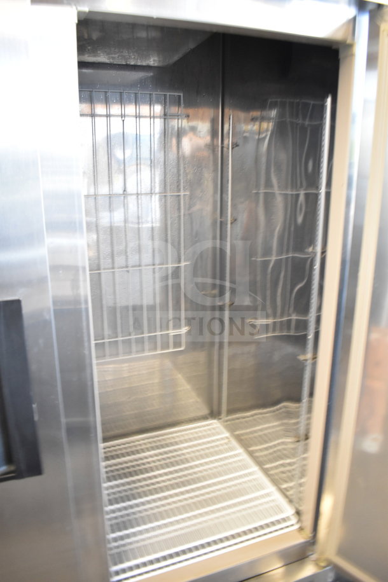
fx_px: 436
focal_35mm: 27
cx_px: 194
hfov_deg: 47.9
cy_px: 291
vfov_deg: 67.4
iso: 2000
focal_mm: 18
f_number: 3.5
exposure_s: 1/30
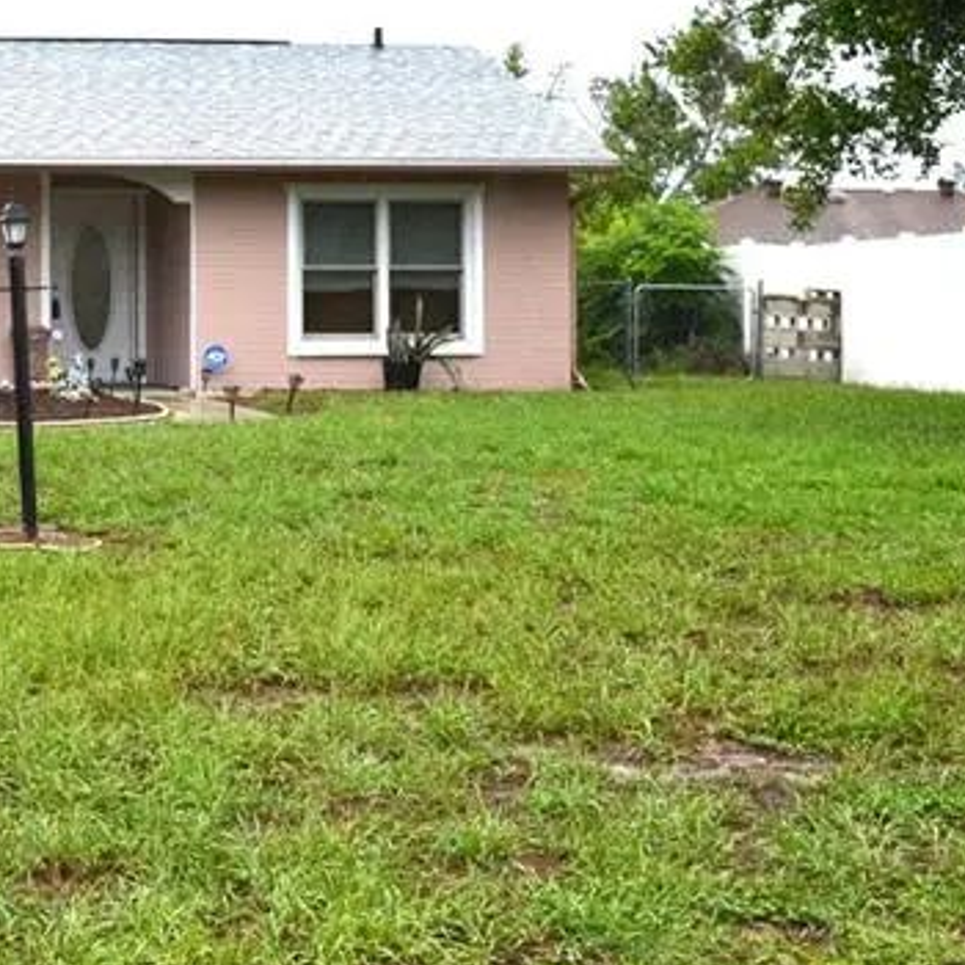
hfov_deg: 20.1
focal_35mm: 82
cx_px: -119
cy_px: 174
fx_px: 2586
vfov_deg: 20.9
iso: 100
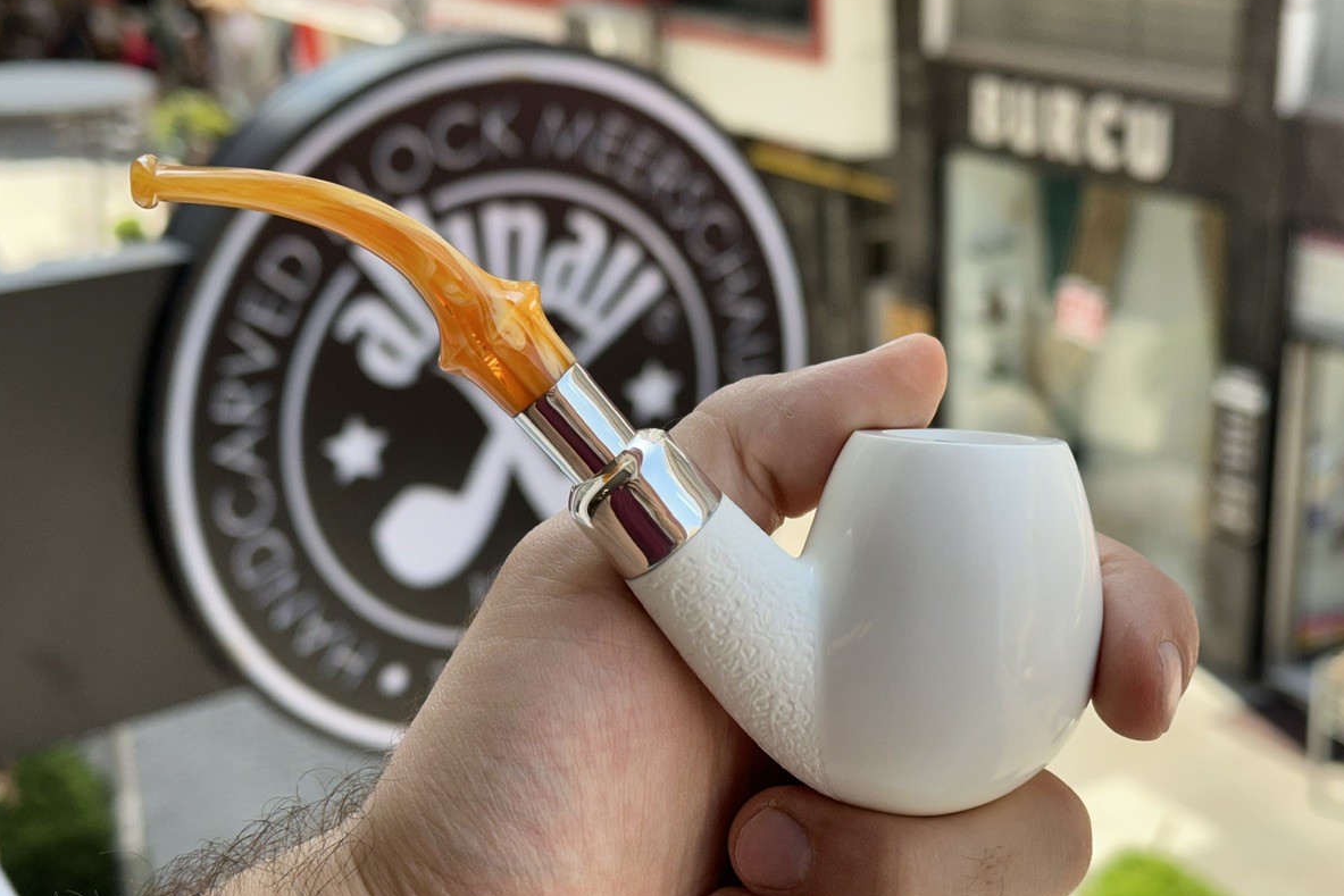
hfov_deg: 36.9
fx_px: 2016
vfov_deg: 25.0
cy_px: 510
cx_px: 706
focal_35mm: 54
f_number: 1.78
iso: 64
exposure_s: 1/690
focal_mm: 6.86
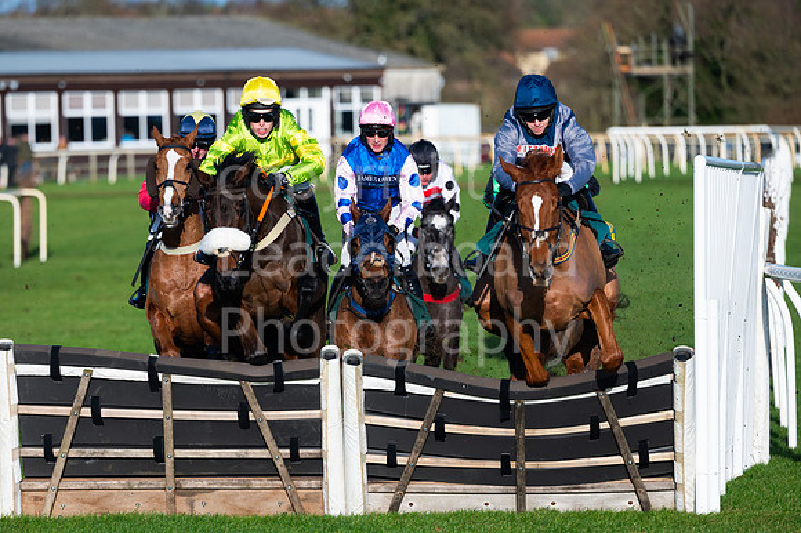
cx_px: 317
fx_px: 5466
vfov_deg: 5.6
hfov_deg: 8.4
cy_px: 278
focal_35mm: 246
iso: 250
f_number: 3.5
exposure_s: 1/5000
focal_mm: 200
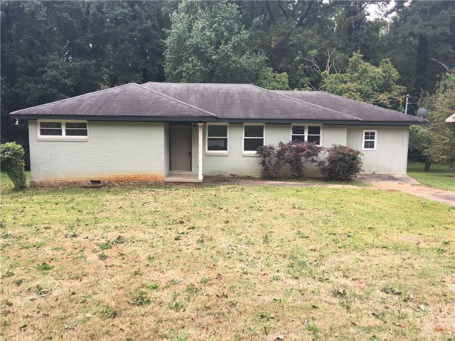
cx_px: 228
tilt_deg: -6.2
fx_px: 381
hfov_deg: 61.7
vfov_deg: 48.2
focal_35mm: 29
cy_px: 170
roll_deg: -0.9
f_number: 2.2
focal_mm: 4.15
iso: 25
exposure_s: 1/257
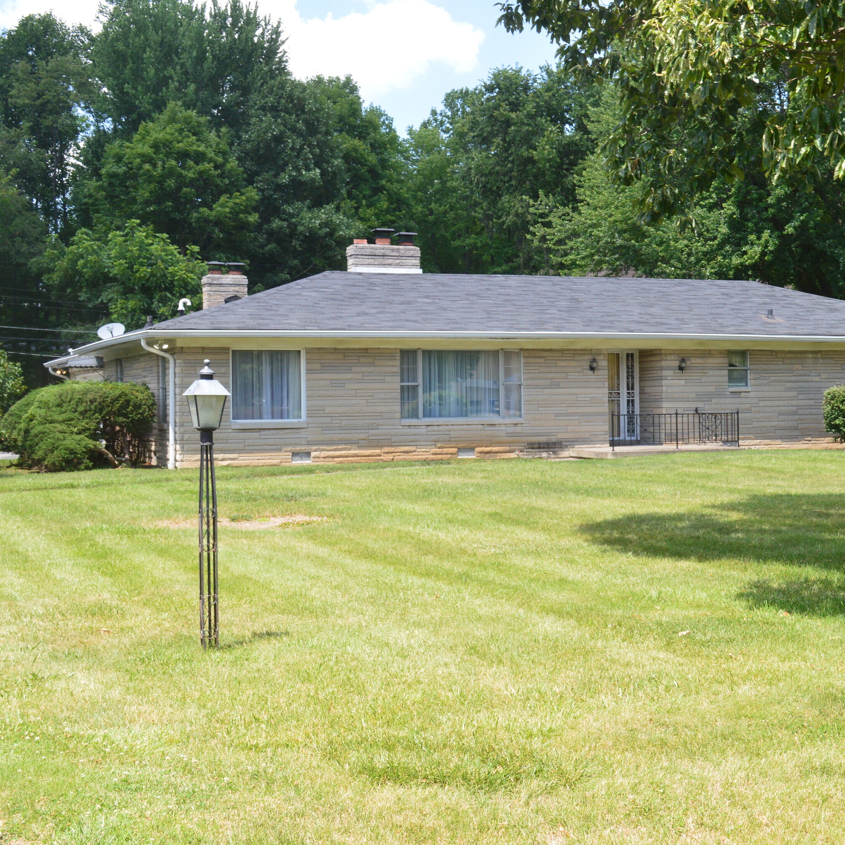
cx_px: 554
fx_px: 1491
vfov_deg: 31.6
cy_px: 423
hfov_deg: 31.4
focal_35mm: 54
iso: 400
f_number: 10
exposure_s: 1/200
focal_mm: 28
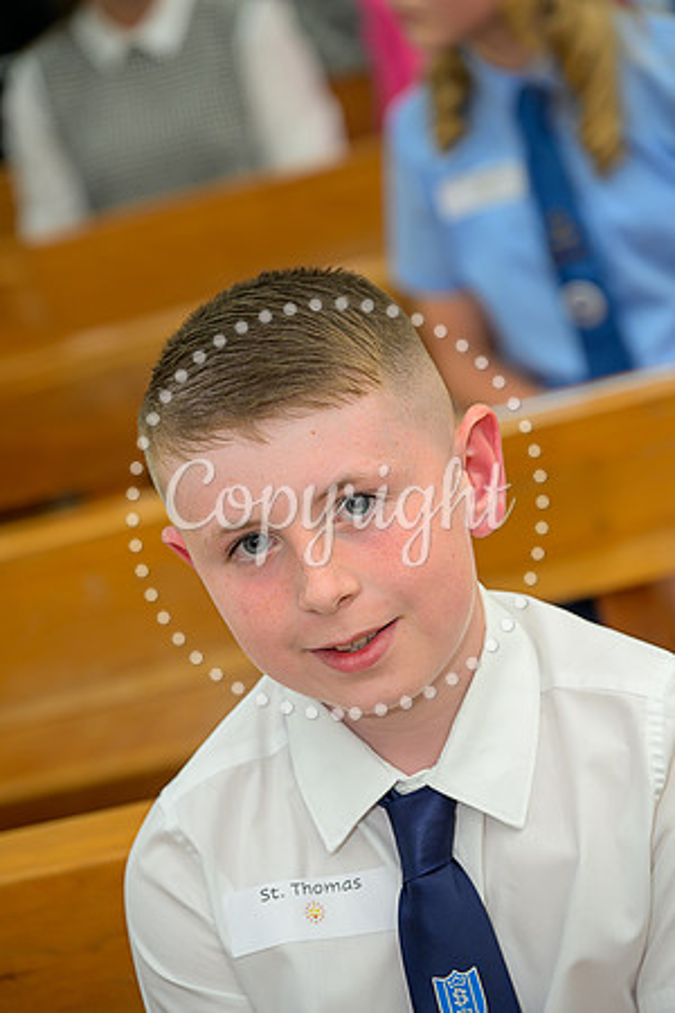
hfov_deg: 12.5
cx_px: 338
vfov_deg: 18.6
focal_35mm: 110
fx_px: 3094
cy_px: 506
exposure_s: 1/30
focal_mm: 110
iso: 320
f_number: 4.5
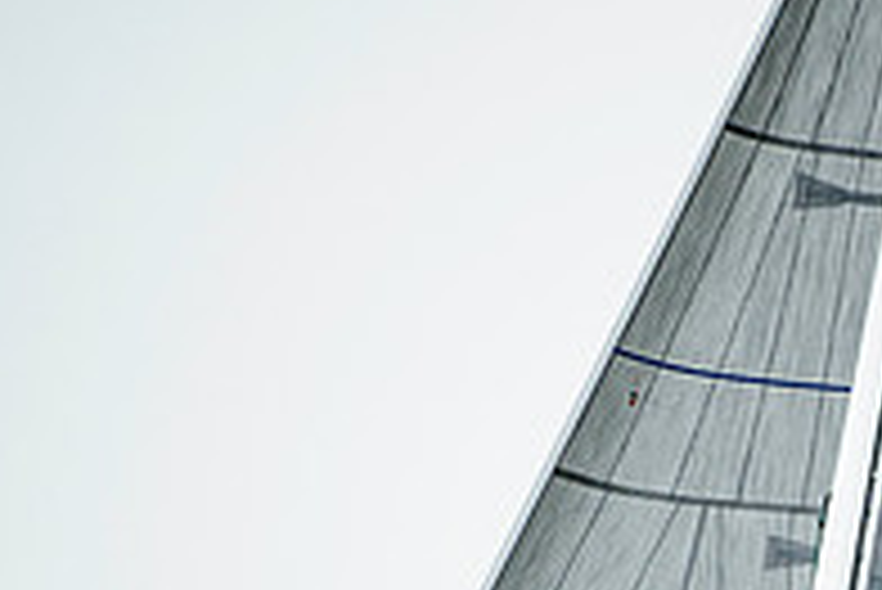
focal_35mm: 1197
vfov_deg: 1.2
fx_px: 29347
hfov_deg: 1.7
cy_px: 743
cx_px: 936
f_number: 4
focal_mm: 400
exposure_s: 1/1000
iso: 640
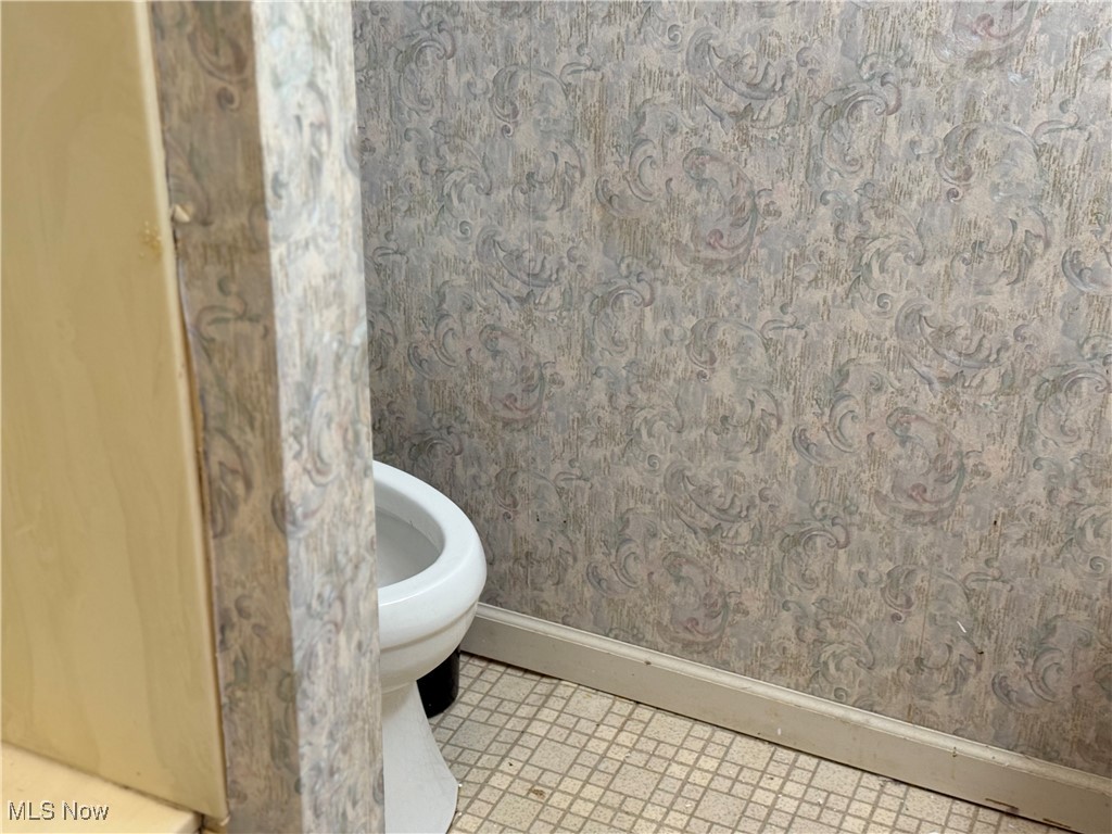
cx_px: 556
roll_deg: -0.6
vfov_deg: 30.3
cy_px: 417
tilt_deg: -25.8
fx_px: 1542
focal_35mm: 48
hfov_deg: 39.7
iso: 160
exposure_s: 1/60
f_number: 1.78
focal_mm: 6.76
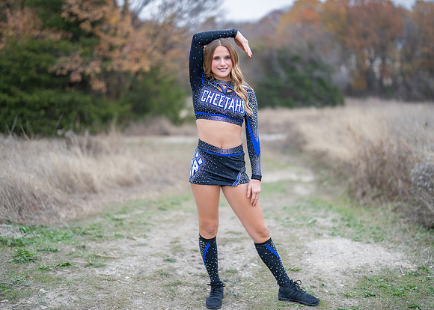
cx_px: 221
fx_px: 703
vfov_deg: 24.8
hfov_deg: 34.3
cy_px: 142
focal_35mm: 57
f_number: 1.2
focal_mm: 50
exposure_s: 1/1250
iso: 400
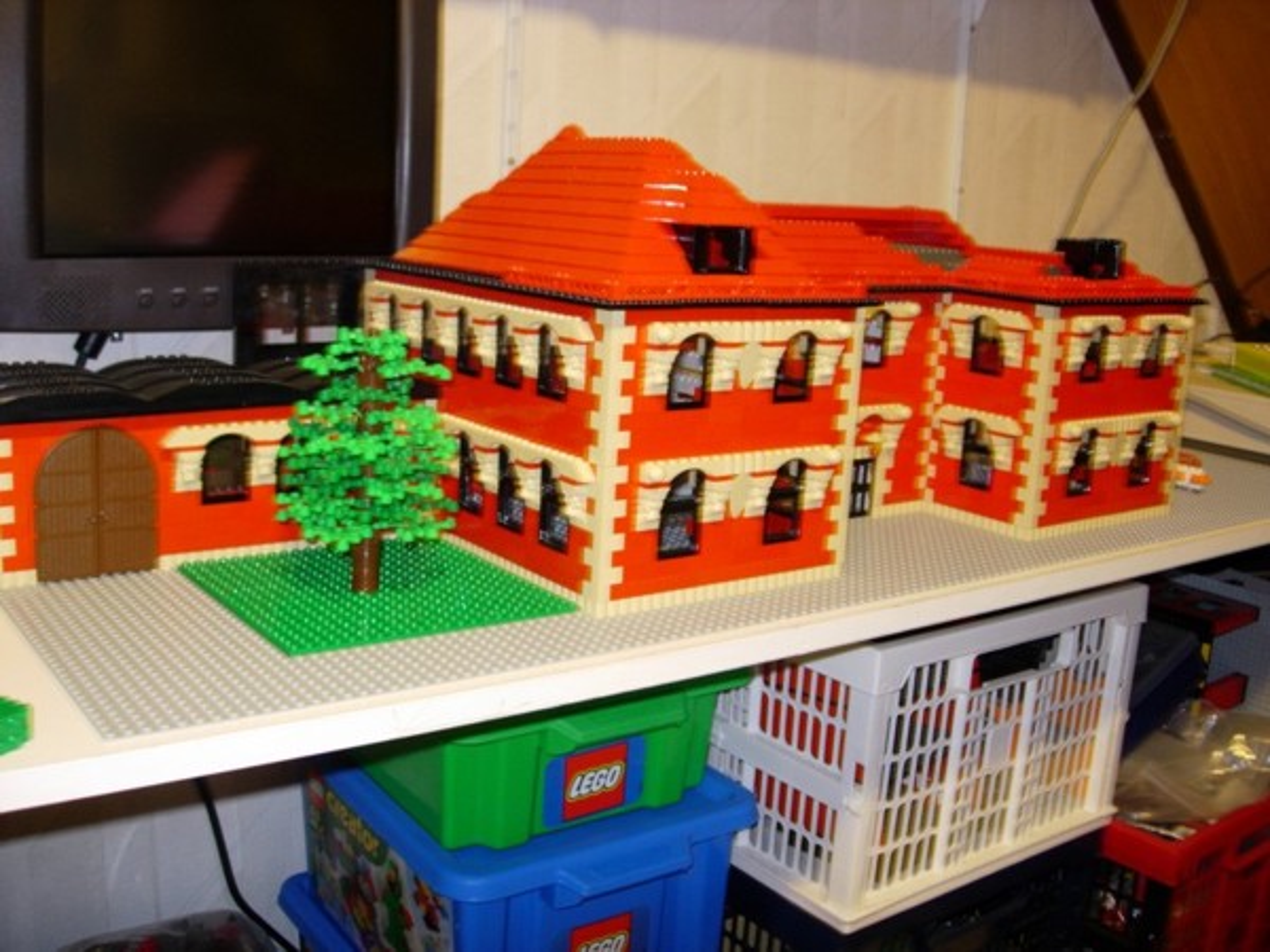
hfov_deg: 49.0
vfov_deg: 37.7
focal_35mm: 38
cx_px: 635
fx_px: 1394
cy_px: 476
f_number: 2.8
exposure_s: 1/2.8
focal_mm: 7.8
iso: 79
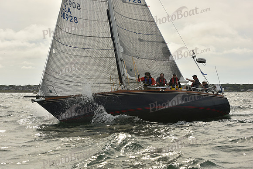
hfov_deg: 28.8
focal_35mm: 70
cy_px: 84
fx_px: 492
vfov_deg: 19.5
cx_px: 126
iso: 320
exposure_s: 1/1250
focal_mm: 70
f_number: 9
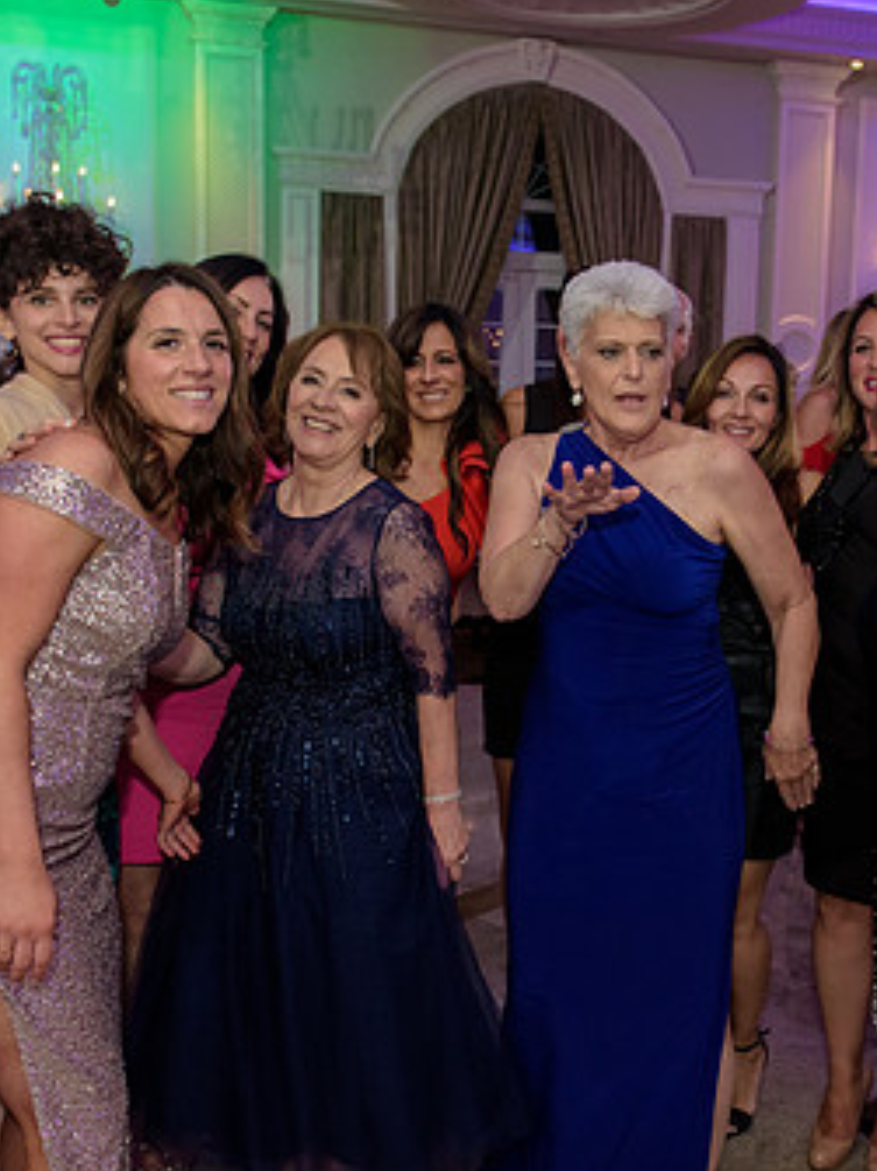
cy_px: 572
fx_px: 1352
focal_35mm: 40
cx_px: 618
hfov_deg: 35.4
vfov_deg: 46.8
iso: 1600
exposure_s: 1/125
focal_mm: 24
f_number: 3.2
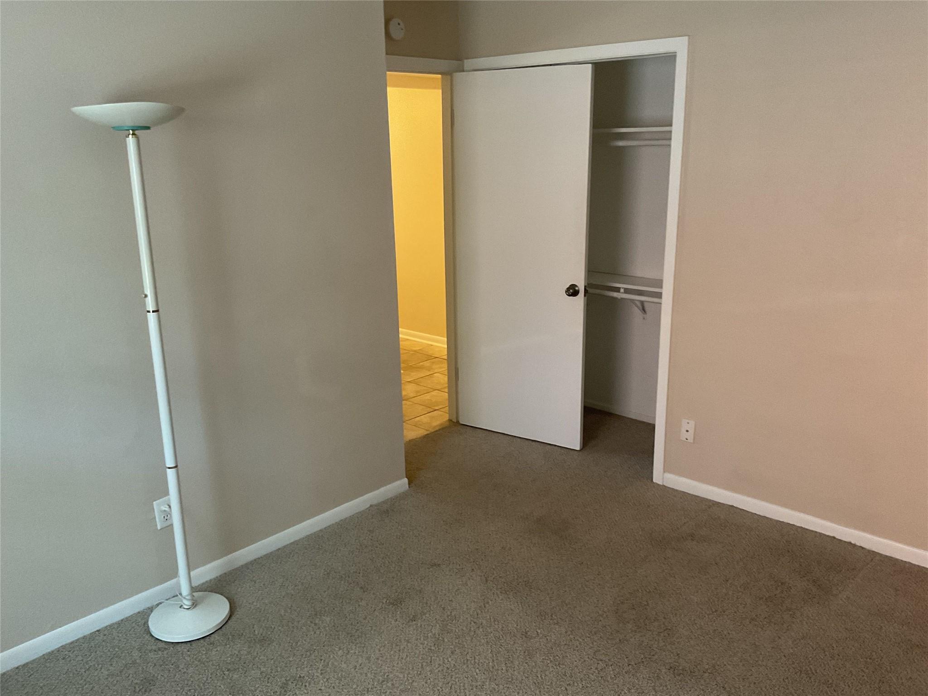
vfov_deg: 48.2
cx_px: 464
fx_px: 777
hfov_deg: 61.7
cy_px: 348
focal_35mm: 29
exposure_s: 1/60
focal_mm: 3
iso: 200
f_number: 1.8
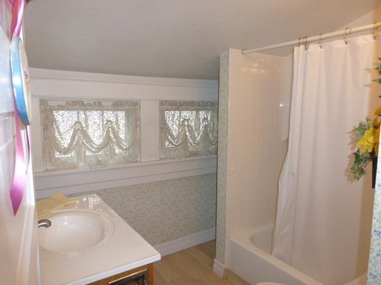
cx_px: 190
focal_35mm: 24
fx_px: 264
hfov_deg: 71.6
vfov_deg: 56.8
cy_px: 142
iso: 200
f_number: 3.3
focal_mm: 4.3
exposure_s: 1/60
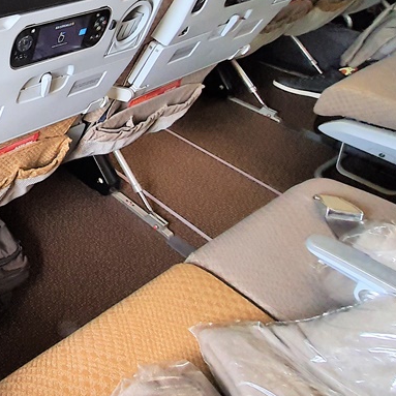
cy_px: 114
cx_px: -75
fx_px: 388
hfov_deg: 39.5
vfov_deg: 52.3
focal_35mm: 30
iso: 320
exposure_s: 1/60
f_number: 2.2
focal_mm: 1.74
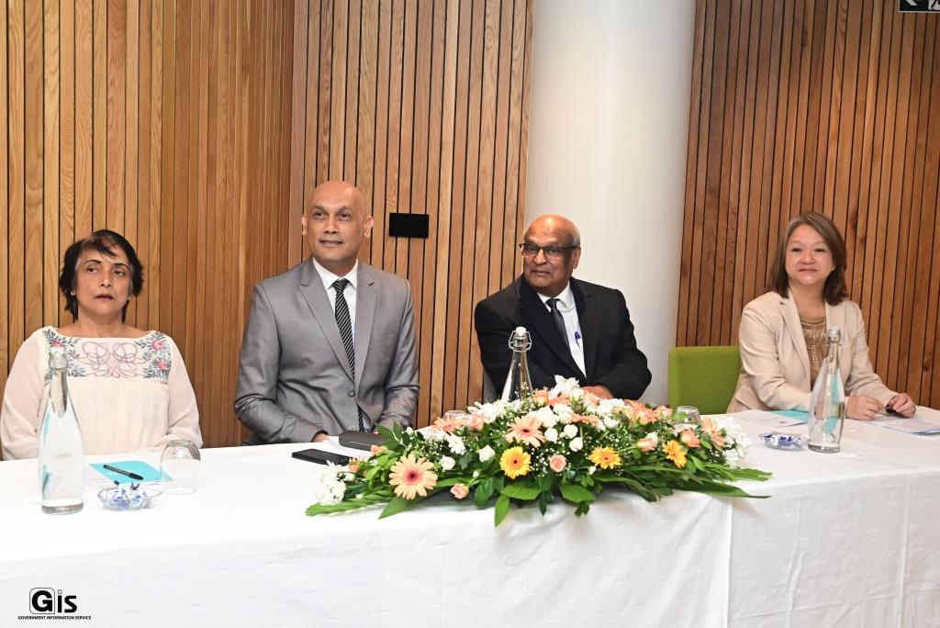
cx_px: 470
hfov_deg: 41.1
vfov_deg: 28.1
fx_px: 1254
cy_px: 314
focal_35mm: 48
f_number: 5.6
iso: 3200
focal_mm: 48
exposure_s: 1/200
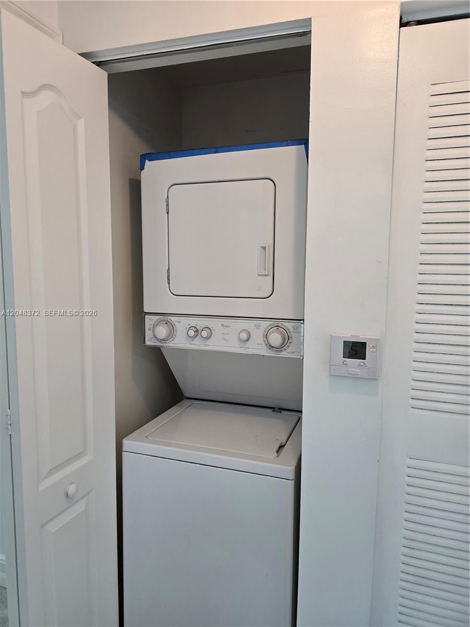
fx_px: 416
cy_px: 314
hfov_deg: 58.9
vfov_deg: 73.9
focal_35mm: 23
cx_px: 235
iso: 125
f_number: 1.7
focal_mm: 6.3
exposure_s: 1/120
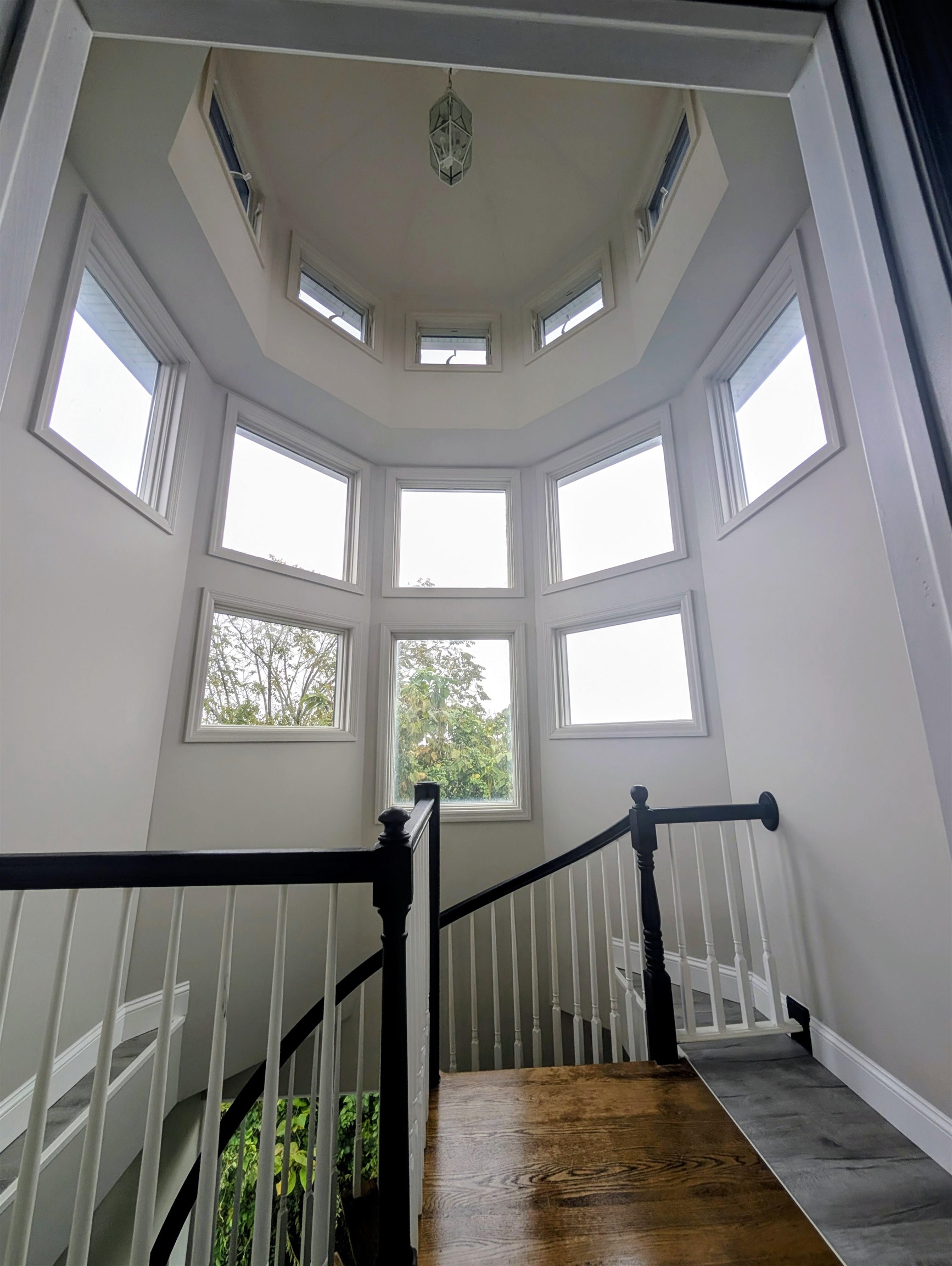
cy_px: 633
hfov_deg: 94.6
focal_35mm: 12
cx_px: 476
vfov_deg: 110.5
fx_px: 439
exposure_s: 1/164
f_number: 1.7
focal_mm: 2.02
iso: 48
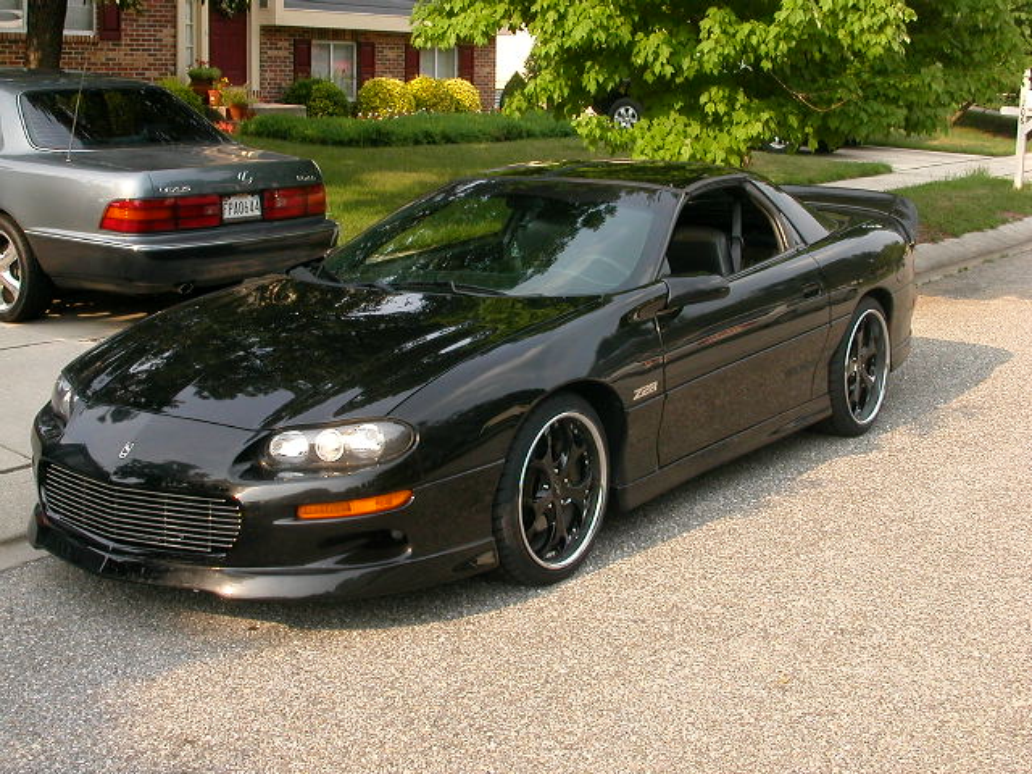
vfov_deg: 29.7
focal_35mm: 49
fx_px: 1461
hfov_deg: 38.9
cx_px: 516
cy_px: 387
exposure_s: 1/166
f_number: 5.2
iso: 100
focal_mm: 7.5
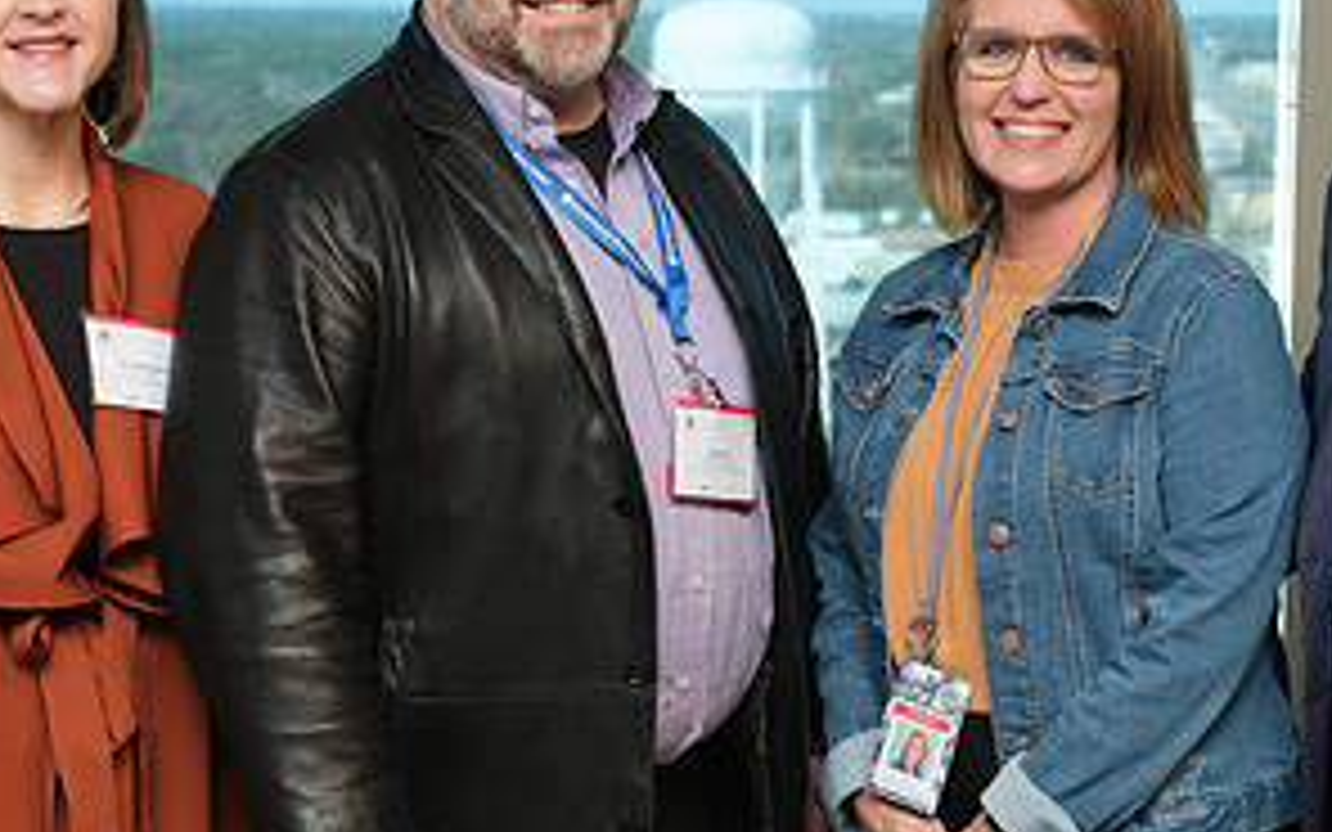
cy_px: 416
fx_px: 3195
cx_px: 855
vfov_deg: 14.8
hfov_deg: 23.5
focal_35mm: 88
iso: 640
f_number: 4
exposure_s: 1/125
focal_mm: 29.2
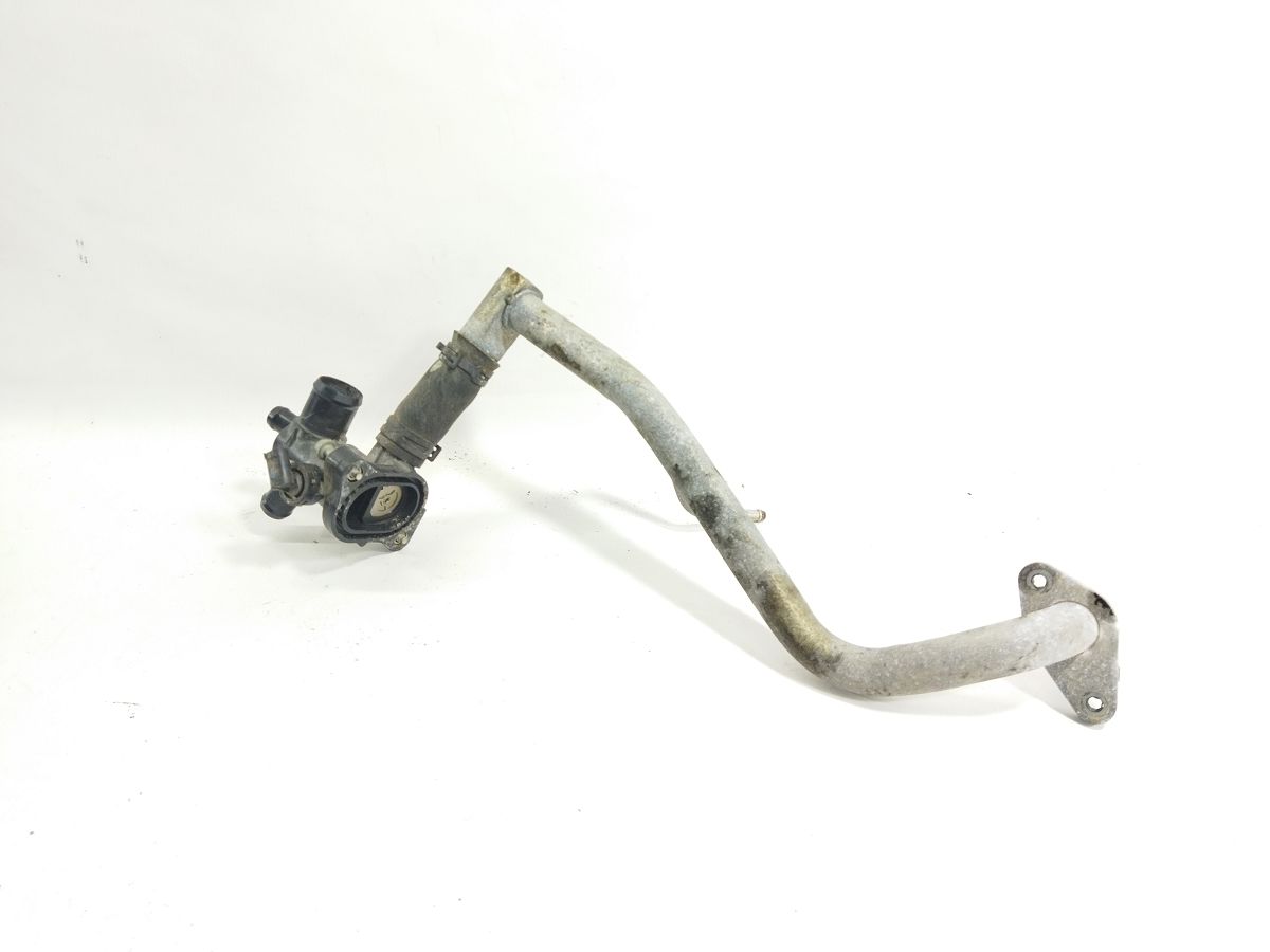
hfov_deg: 65.3
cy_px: 476
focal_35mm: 27
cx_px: 635
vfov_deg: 51.4
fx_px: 991
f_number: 1.79
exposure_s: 1/100
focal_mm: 4.71
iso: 170
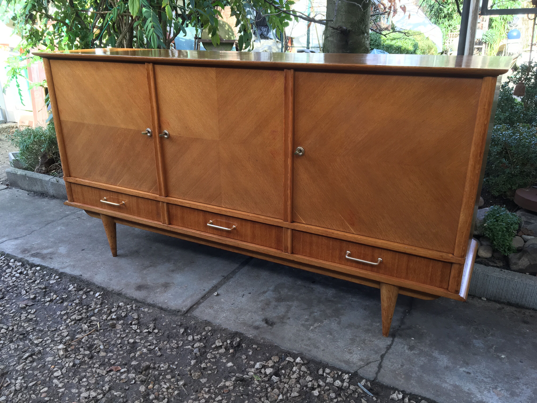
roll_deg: +2.0
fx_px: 450
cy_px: 202
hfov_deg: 61.7
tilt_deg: -19.7
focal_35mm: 29
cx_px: 268
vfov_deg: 48.2
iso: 40
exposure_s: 1/100
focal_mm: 4.15
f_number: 2.2
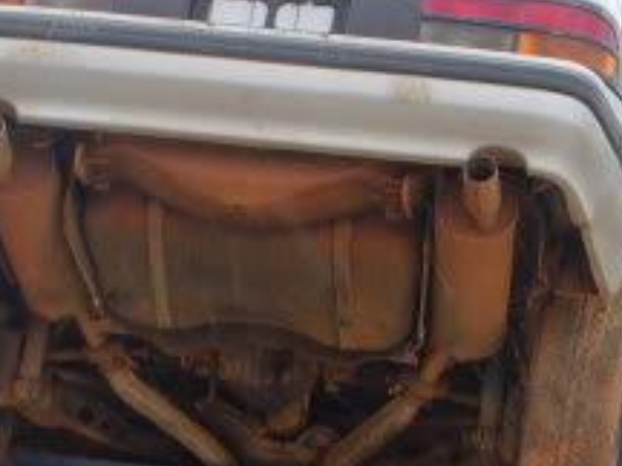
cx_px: 179
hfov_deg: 9.4
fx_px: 3791
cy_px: 460
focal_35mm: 211
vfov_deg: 7.0
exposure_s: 1/250
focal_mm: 9.4
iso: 100
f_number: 3.6
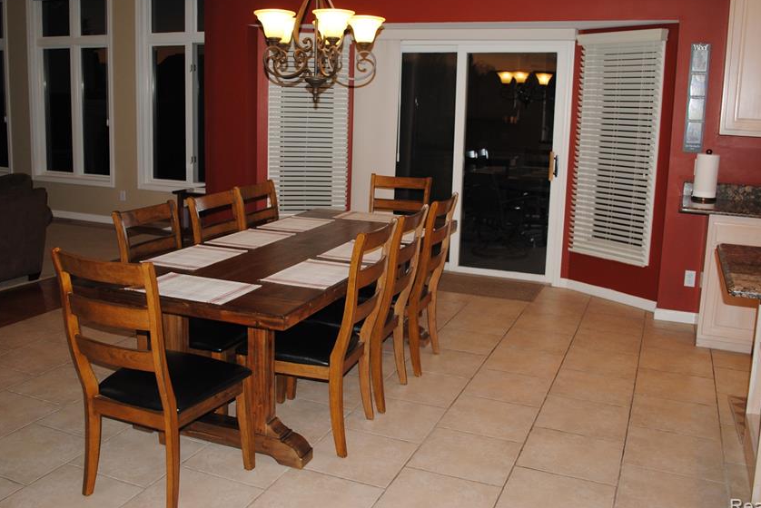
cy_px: 210
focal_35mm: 33
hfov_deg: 57.1
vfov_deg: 39.9
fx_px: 698
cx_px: 357
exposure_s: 1/60
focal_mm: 18
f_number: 3.5
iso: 200
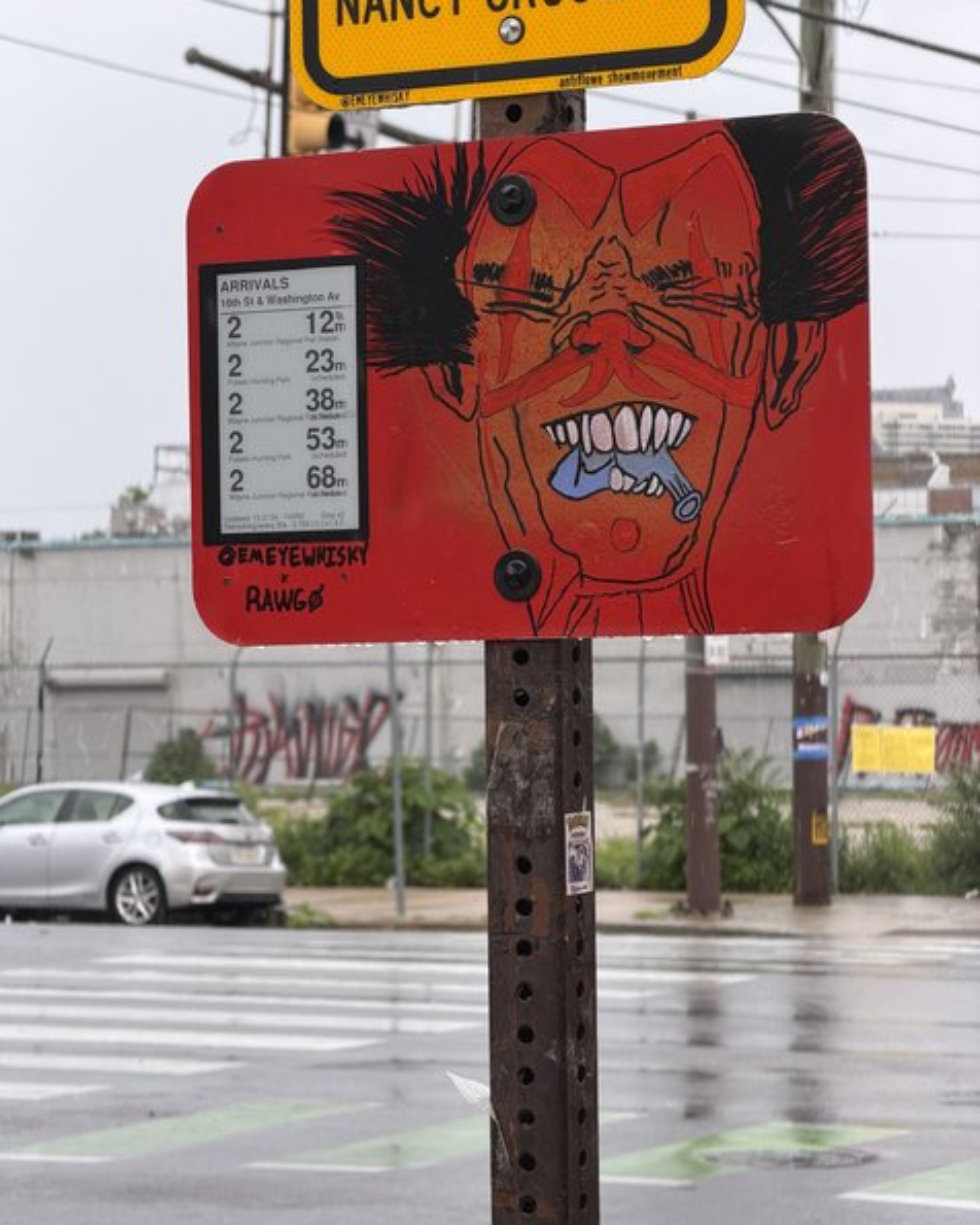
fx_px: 3807
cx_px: 488
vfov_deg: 18.3
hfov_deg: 14.7
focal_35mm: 105
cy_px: 605
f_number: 2.8
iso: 50
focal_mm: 16.89
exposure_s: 1/365
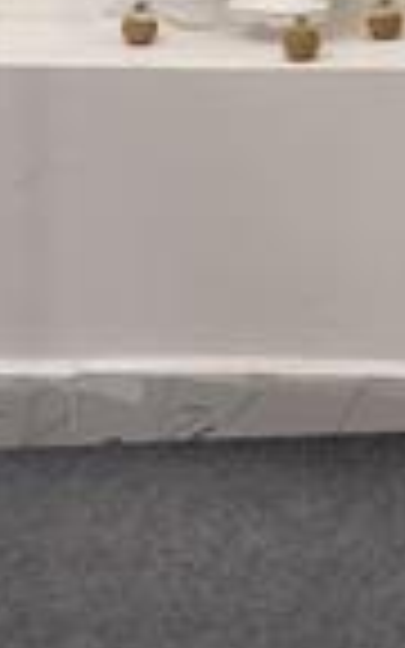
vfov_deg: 12.8
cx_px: 675
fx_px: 2790
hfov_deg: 8.1
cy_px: -223
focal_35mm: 158
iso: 64
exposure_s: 1/100
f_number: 2
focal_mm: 6
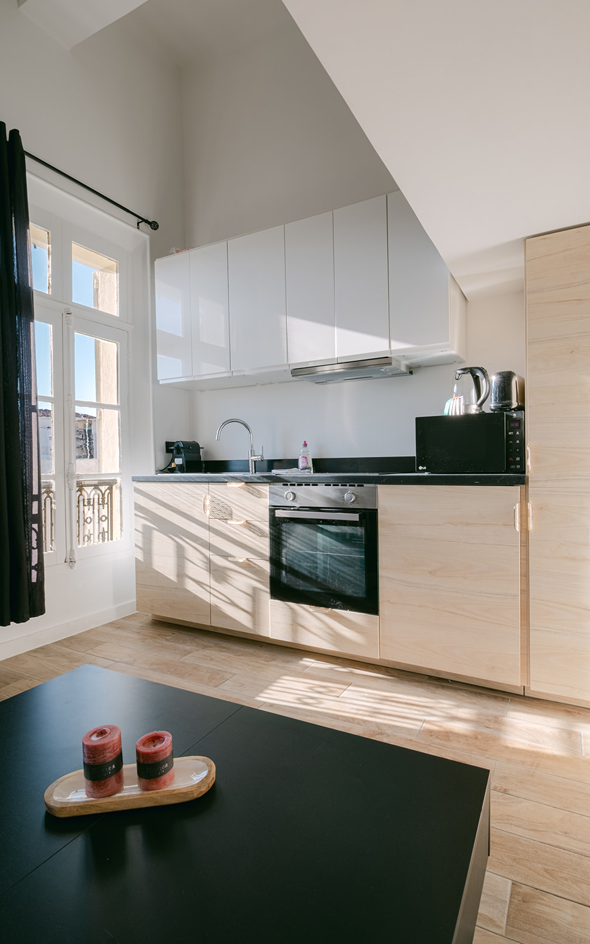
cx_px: 310
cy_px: 475
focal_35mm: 18
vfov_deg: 91.1
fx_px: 463
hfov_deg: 65.0
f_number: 14
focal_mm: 11
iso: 100
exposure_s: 1/60
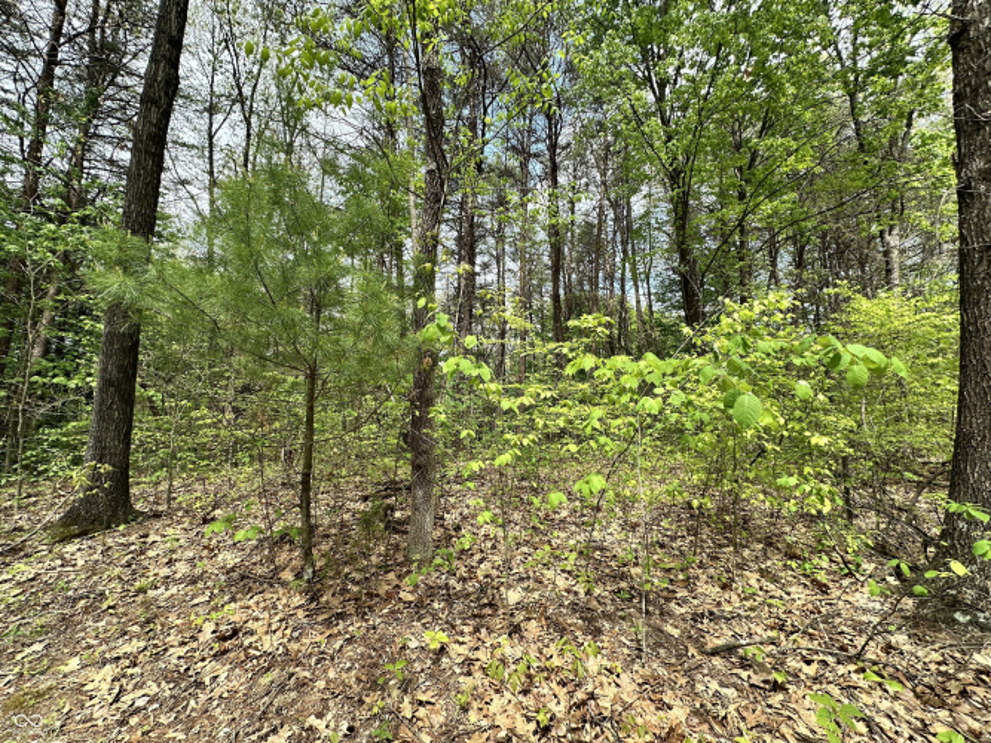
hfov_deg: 102.1
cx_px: 496
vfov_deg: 85.7
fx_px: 401
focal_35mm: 14
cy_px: 372
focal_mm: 2.22
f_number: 2.2
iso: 40
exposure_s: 1/587
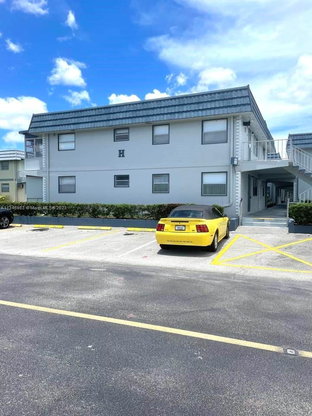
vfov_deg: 67.3
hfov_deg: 53.1
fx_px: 312
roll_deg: +0.2
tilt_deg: -2.0
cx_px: 156
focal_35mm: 26
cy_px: 208
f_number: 1.6
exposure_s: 1/4132
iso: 32
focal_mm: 4.2
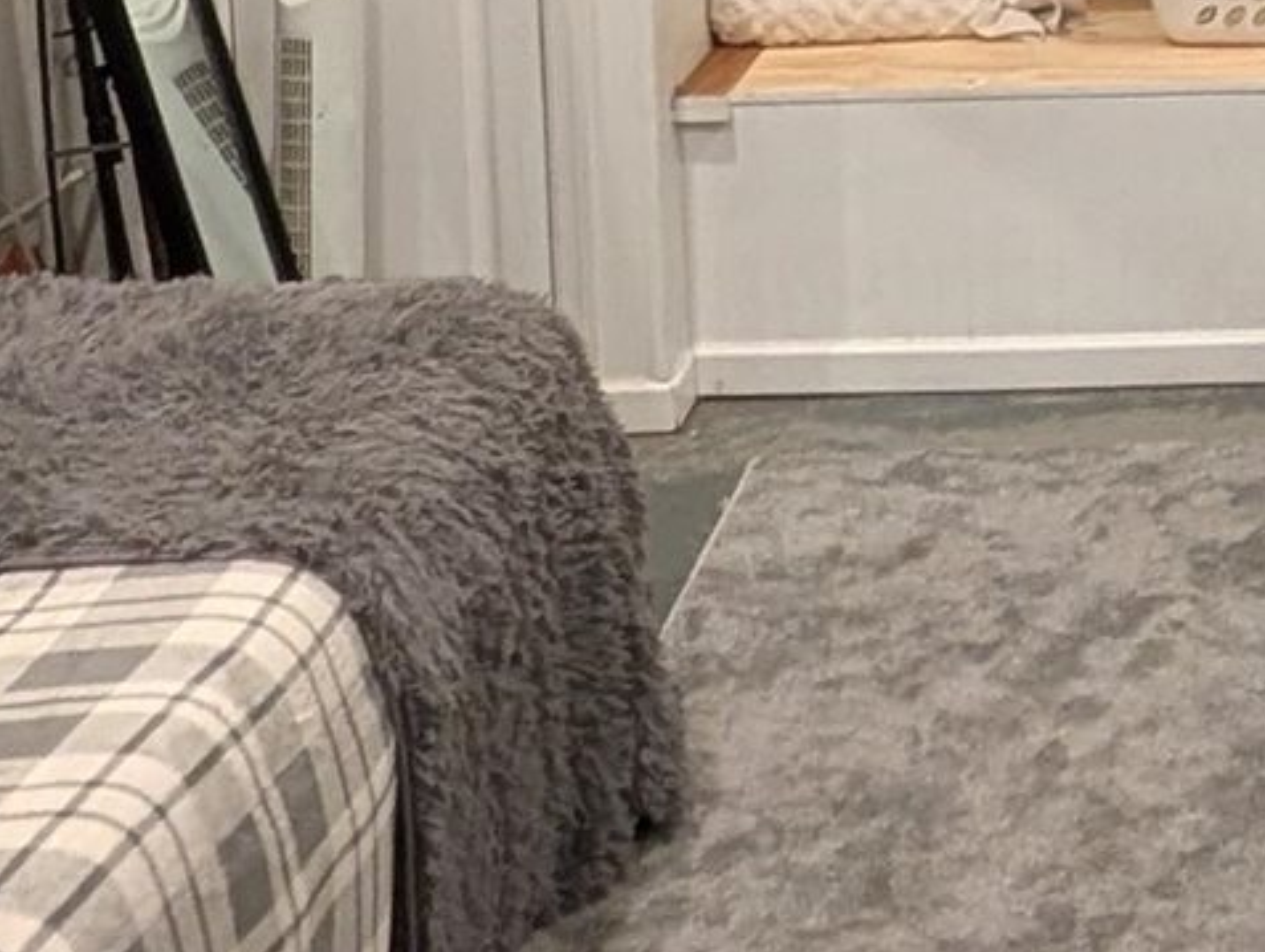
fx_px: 2817
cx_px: 1610
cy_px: -400
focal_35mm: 77
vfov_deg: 17.6
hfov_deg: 22.8
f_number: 1.7
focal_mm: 2.02
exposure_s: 1/24
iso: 234
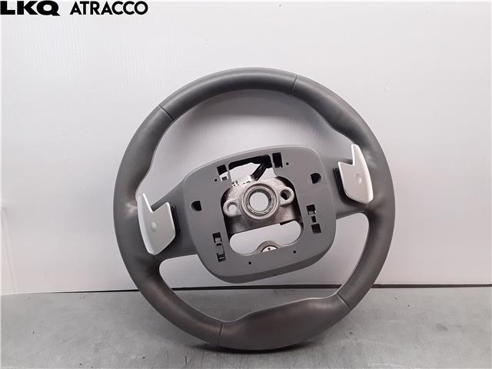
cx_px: 246
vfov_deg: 49.7
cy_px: 184
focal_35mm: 28
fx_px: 398
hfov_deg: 63.4
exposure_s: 1/103
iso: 100
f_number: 1.9
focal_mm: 2.91
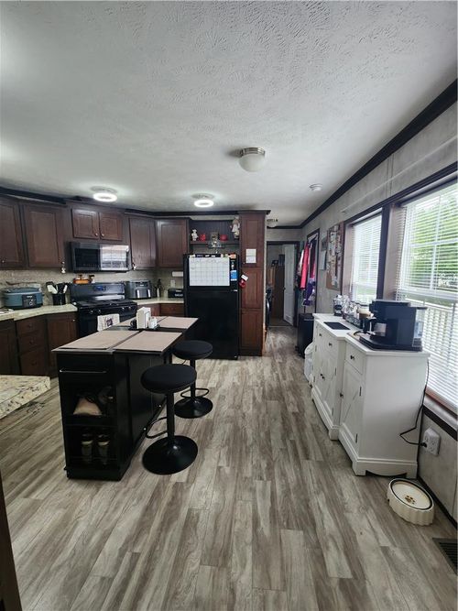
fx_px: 229
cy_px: 306
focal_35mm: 13
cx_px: 229
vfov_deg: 106.2
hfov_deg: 89.9
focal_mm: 2.2
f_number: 2.2
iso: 200
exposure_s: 1/60
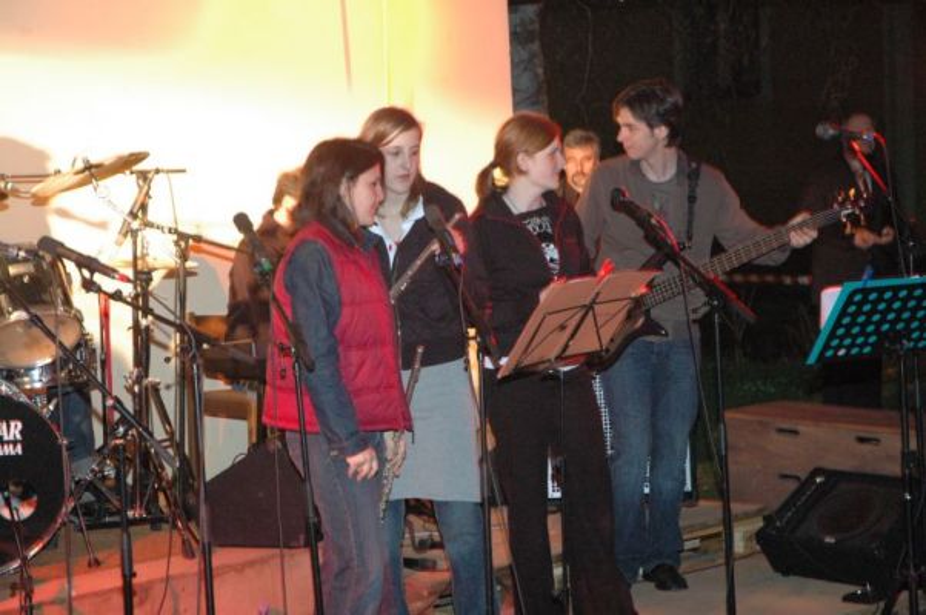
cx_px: 463
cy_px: 308
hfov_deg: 22.6
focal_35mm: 90
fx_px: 2312
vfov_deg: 15.2
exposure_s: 1/25
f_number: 4.5
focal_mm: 60
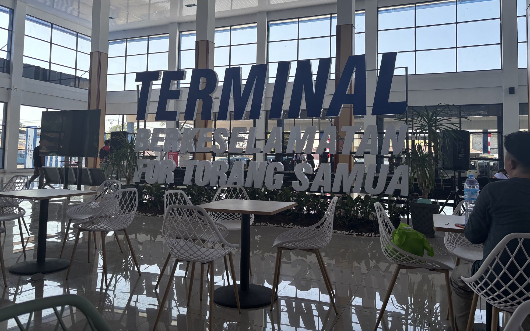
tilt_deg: +4.1
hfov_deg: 66.5
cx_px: 268
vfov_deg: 44.3
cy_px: 129
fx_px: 404
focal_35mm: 28
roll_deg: -2.1
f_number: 1.6
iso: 40
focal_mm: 5.96
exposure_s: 1/149
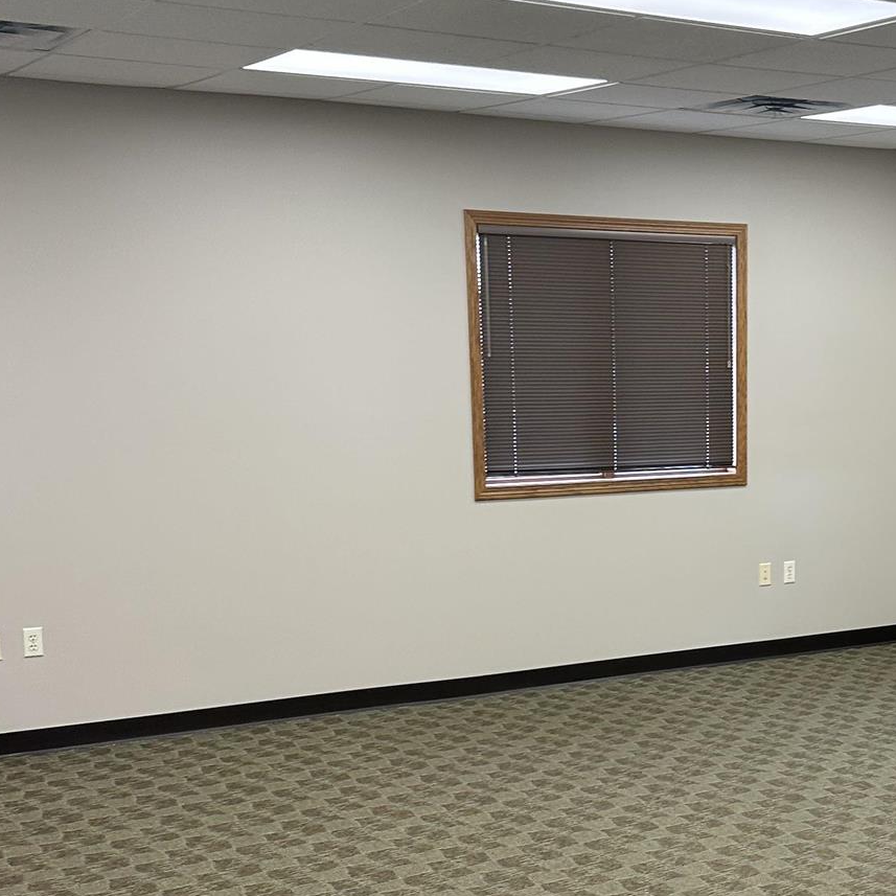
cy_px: 616
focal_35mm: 57
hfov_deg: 29.0
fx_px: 1669
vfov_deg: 29.8
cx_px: 776
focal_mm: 6.86
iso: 125
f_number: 1.78
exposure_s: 1/120
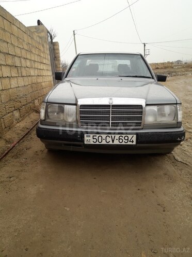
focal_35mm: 28
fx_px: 207
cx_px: 96
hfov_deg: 49.7
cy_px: 128
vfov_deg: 63.4
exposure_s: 1/342
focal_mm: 3.7
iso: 40
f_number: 1.9
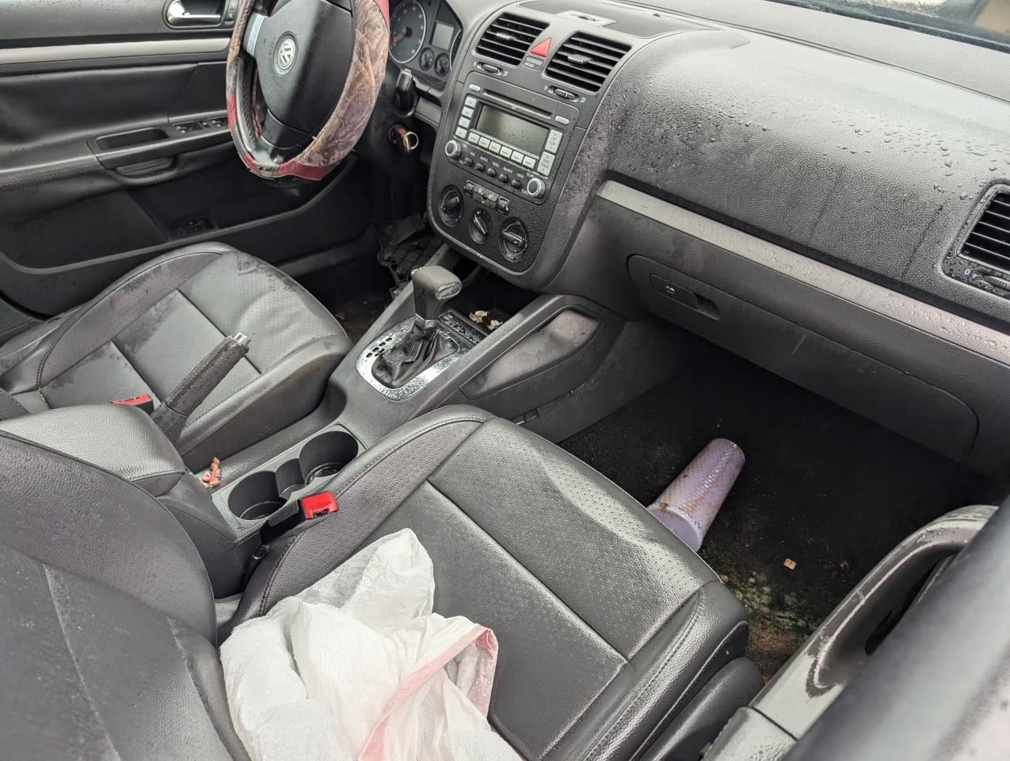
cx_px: 505
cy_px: 380
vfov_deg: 56.9
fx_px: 701
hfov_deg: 71.5
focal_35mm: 24
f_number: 1.68
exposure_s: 1/146
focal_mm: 6.9
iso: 110
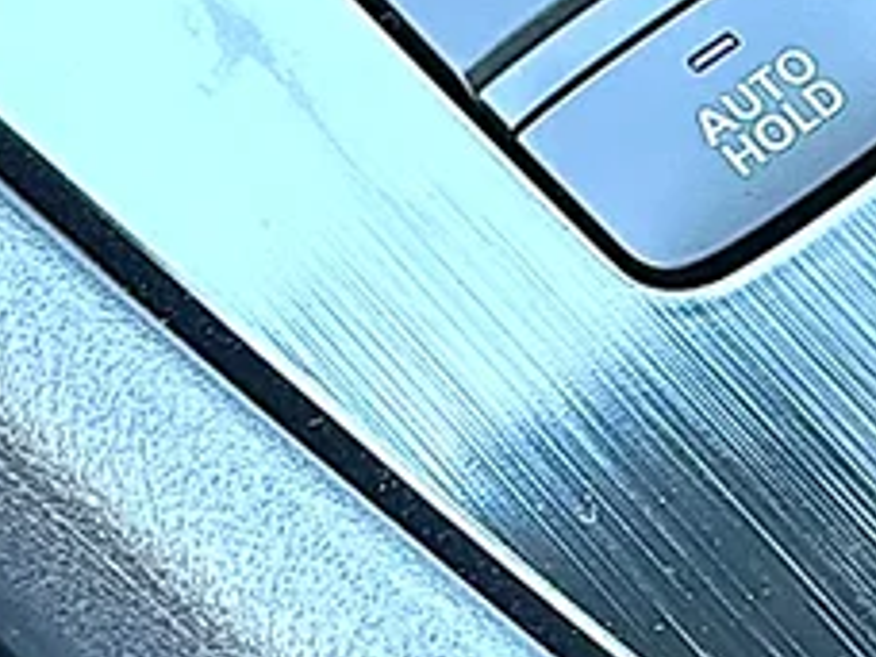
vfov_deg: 11.2
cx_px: 949
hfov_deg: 14.6
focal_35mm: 132
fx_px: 3340
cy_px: 240
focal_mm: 6.86
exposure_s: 1/59
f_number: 1.78
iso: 64
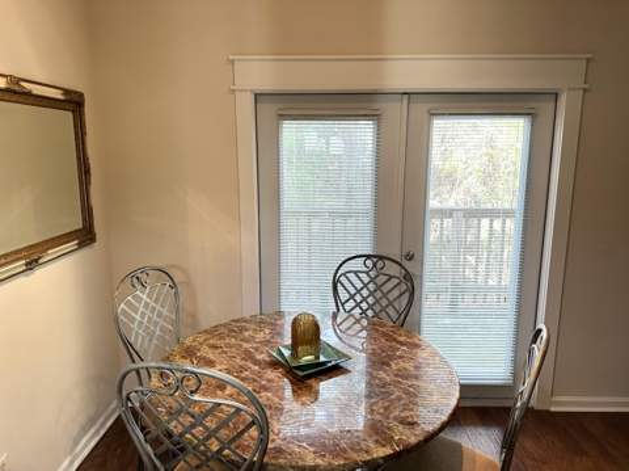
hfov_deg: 71.7
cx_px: 314
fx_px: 436
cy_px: 236
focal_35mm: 24
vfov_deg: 56.7
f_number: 1.78
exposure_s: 1/120
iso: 160
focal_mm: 6.86
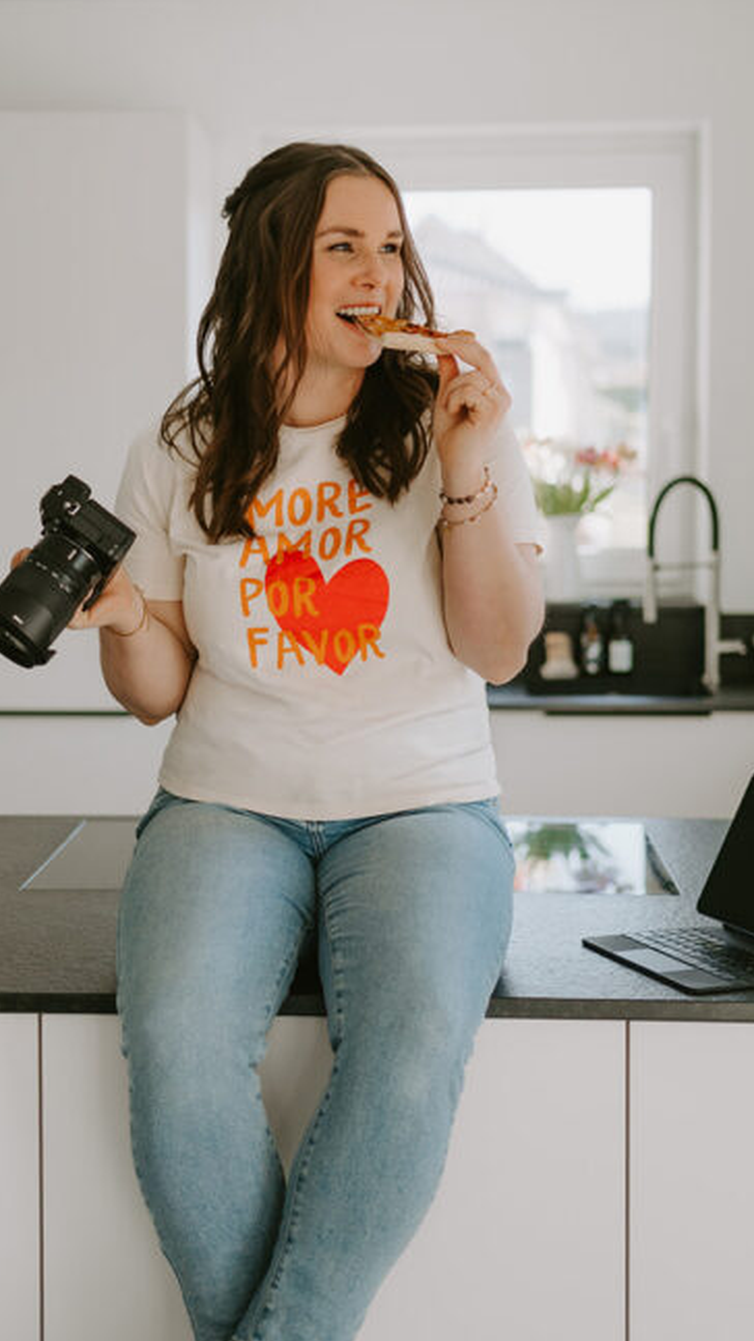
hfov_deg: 20.7
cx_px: 310
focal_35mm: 58
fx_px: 2061
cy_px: 628
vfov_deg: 36.0
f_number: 1.8
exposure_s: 1/1250
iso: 400
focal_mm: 35
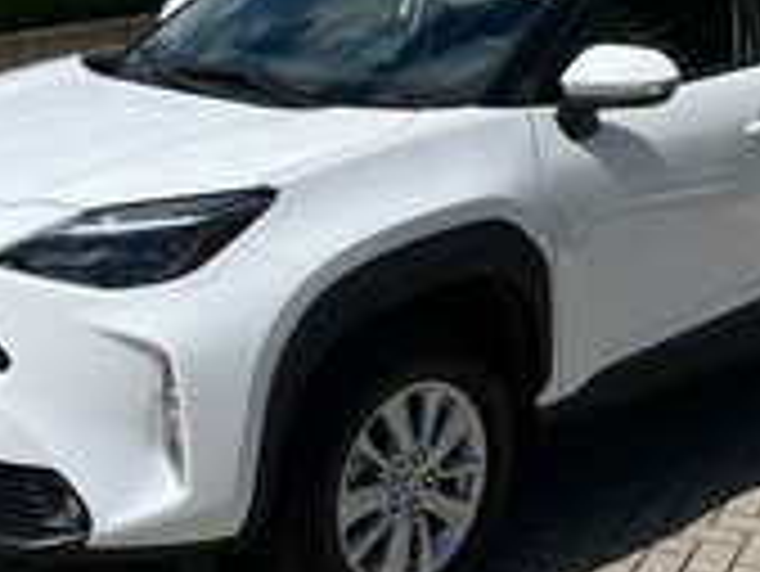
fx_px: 1648
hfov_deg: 25.9
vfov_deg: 18.7
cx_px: 432
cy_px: -99
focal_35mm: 75
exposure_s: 1/9091
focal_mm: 5.1
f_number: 1.6
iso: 50
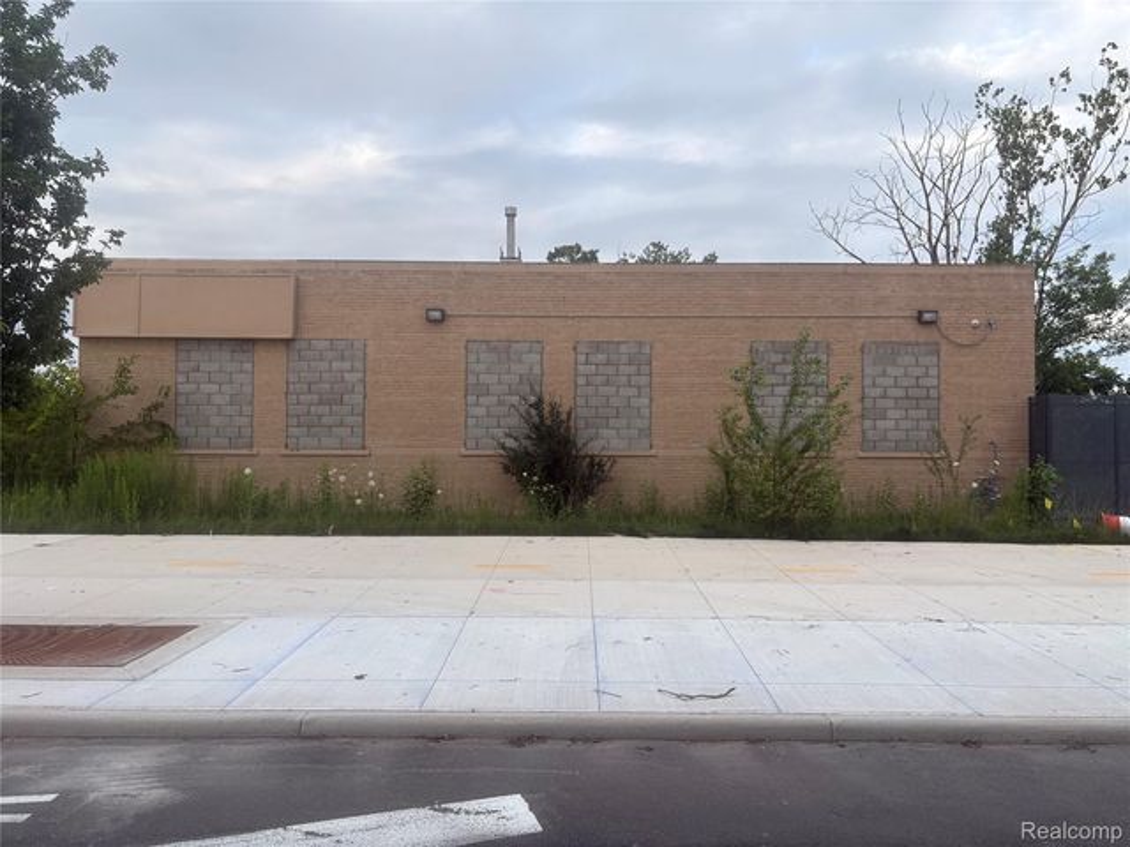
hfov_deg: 67.3
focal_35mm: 26
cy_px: 424
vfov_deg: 53.1
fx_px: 849
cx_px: 565
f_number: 1.6
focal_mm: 5.96
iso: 50
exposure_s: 1/641
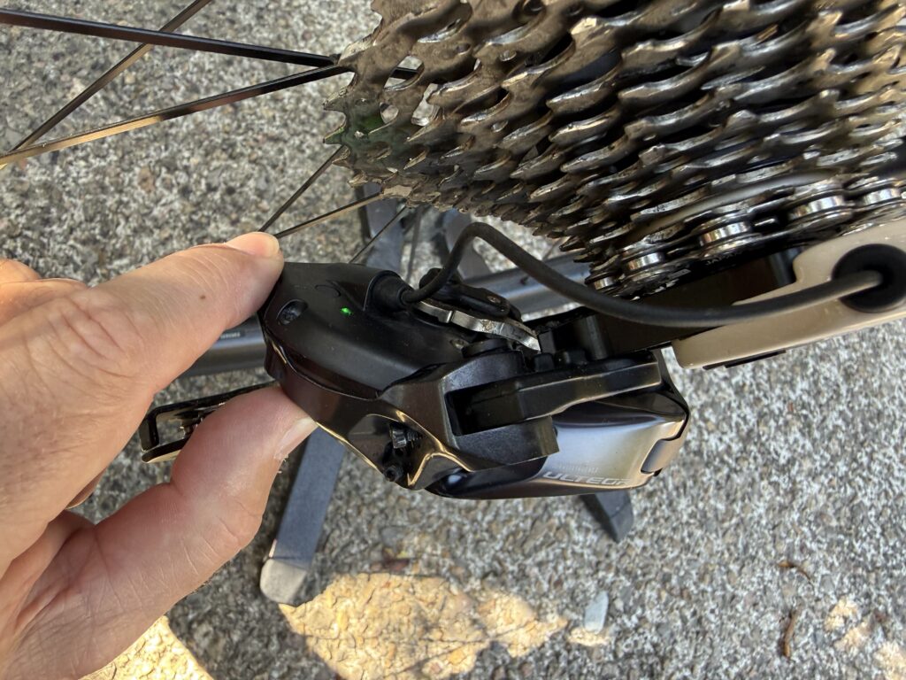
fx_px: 628
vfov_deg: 56.8
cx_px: 453
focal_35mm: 24
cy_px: 340
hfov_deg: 71.6
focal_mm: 2.22
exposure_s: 1/99
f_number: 2.2
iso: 80
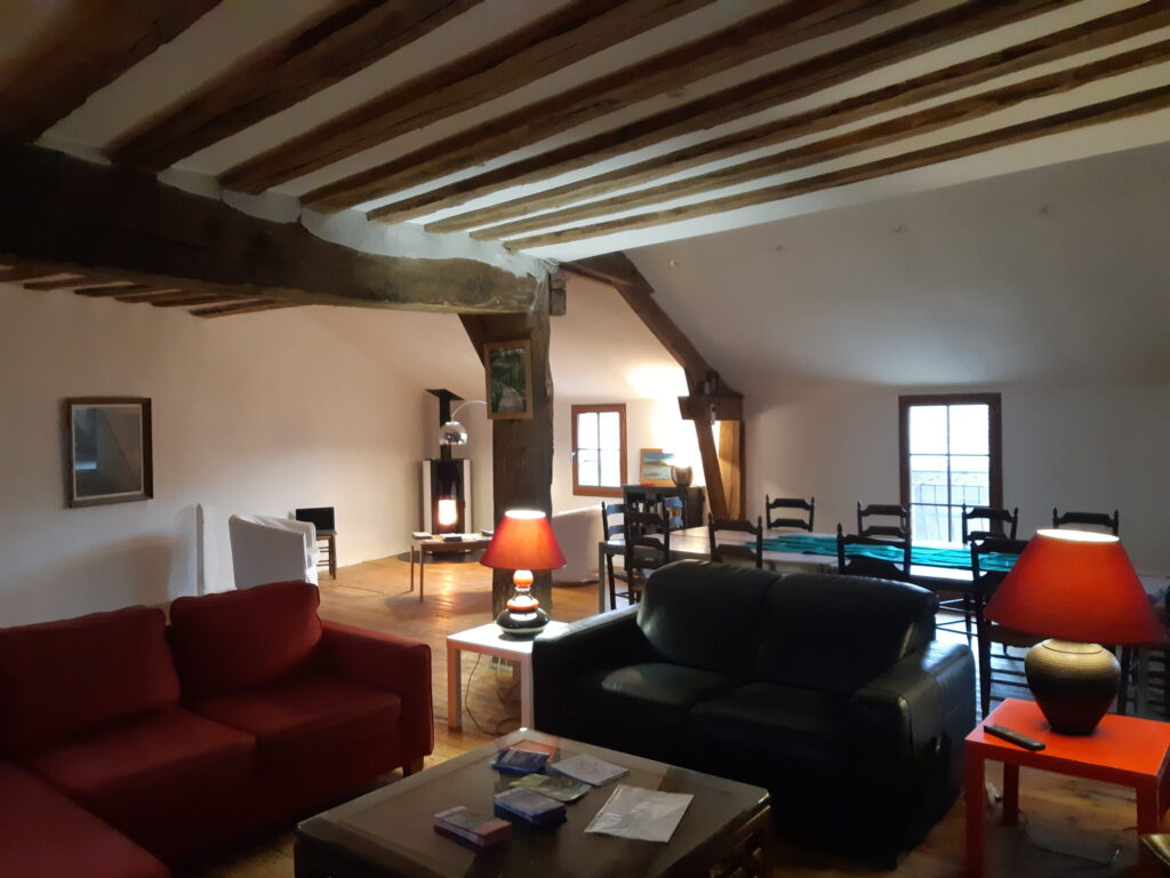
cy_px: 439
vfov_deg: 53.1
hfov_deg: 67.3
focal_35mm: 26
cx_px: 585
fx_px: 879
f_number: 1.7
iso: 400
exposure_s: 1/25
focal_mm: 3.93
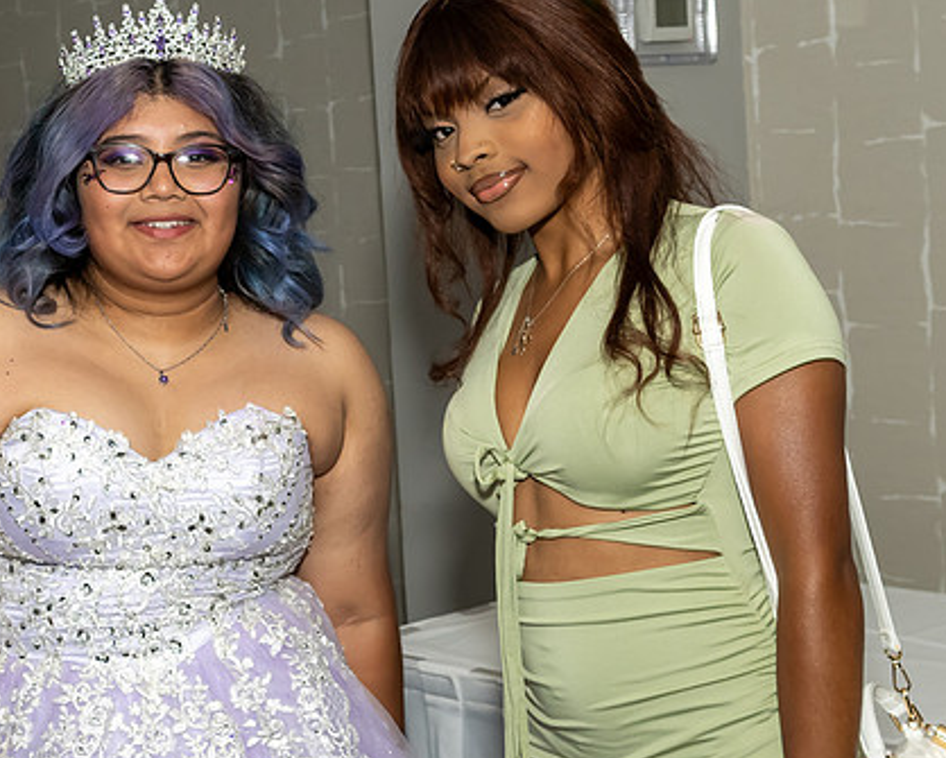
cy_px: 343
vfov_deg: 21.6
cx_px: 228
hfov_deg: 26.4
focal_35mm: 71
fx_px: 1989
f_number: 5.6
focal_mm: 26
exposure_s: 1/250
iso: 1000
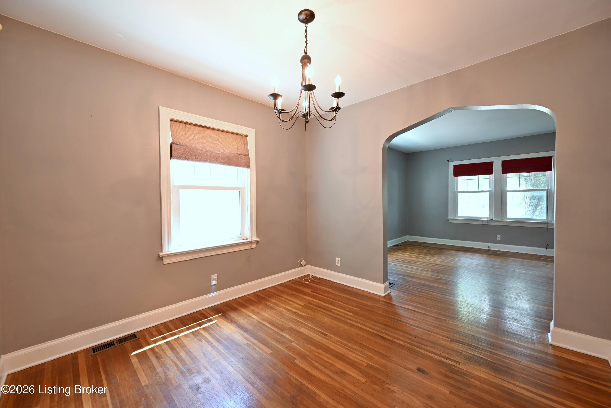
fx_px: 238
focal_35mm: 14
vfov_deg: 81.3
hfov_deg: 104.2
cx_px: 306
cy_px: 204
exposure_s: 1/10
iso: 450
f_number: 6.3
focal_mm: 14
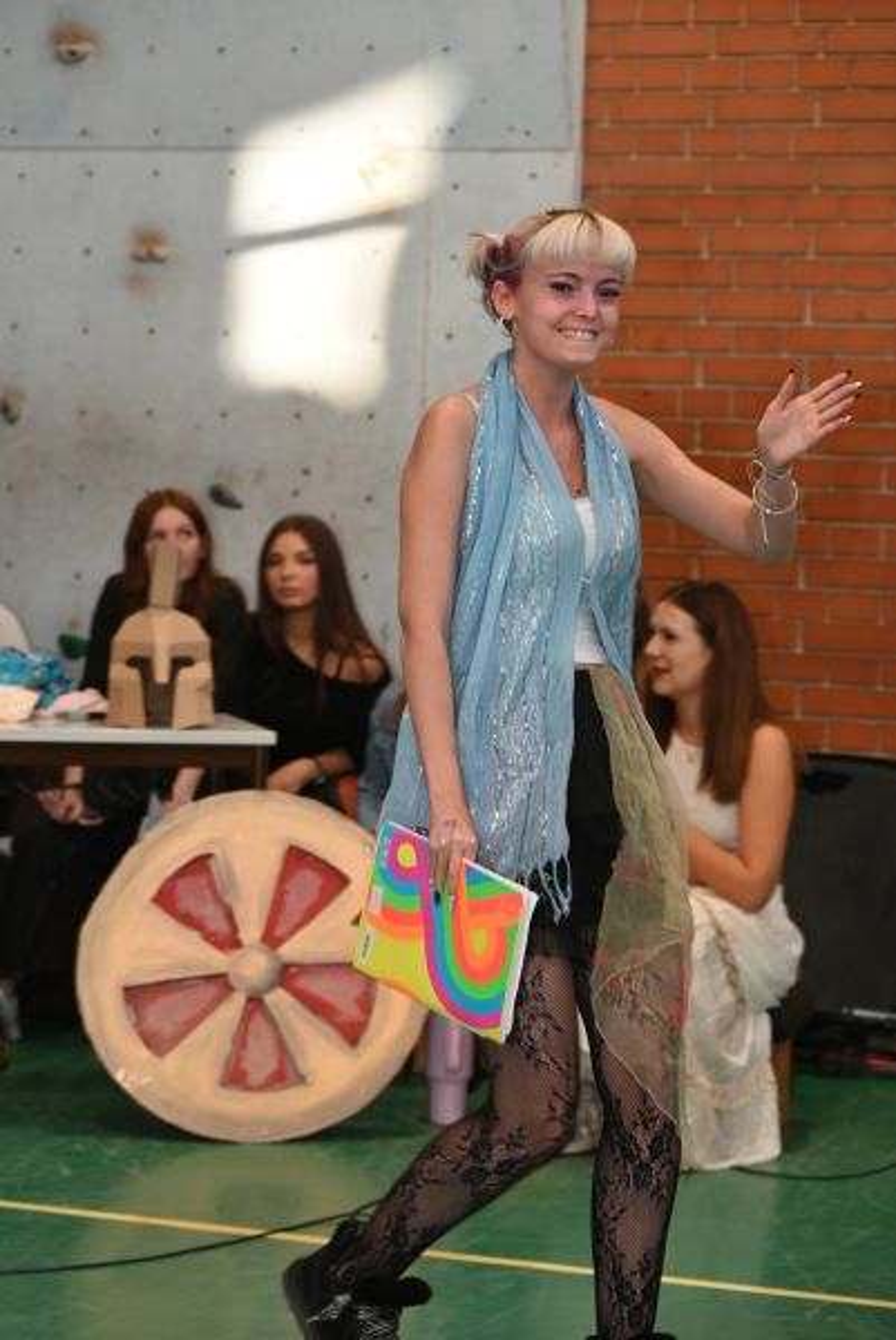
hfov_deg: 13.7
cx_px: 448
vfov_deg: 20.4
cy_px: 670
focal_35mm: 100
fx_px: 3727
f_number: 6.3
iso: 1600
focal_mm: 100
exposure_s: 1/125
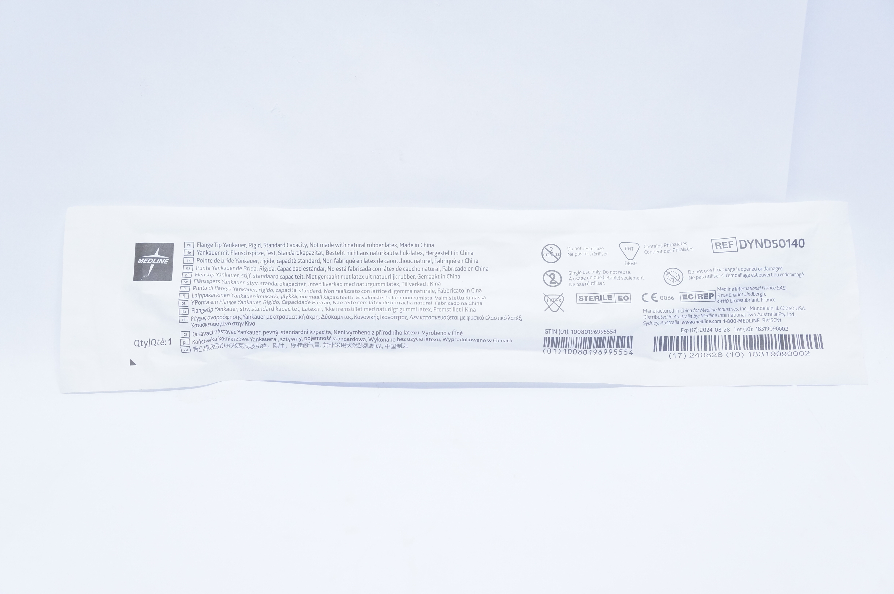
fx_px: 1005
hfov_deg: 48.0
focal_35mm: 40
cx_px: 447
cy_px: 297
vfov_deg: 32.9
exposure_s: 1/125
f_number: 5
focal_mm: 27
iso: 1600
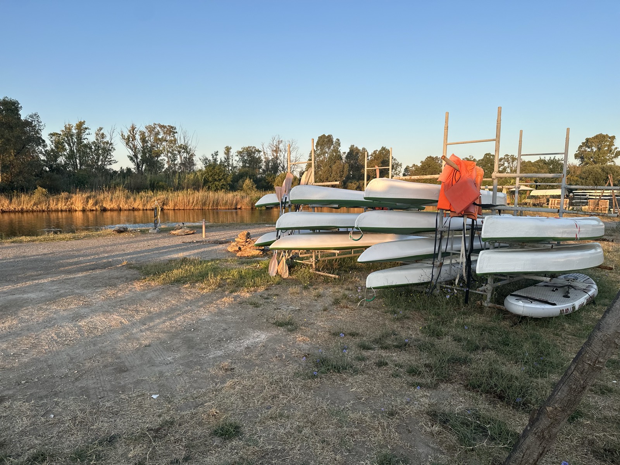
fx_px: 430
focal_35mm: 24
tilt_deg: -5.2
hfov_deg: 71.6
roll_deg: -1.1
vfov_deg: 56.8
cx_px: 310
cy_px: 232
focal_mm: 6.86
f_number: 1.78
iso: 80
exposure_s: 1/1095
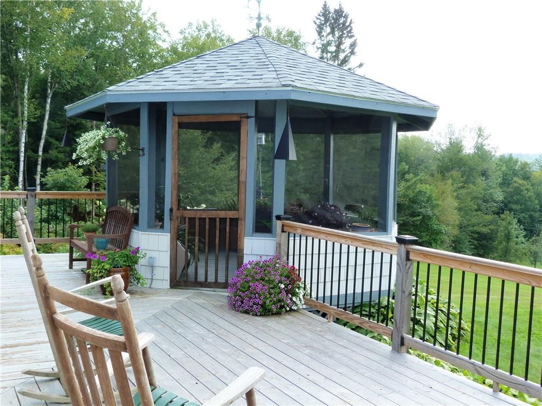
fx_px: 564
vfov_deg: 39.7
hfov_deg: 51.4
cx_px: 271
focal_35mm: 36
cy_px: 203
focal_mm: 6.5
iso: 80
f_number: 4
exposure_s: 1/160
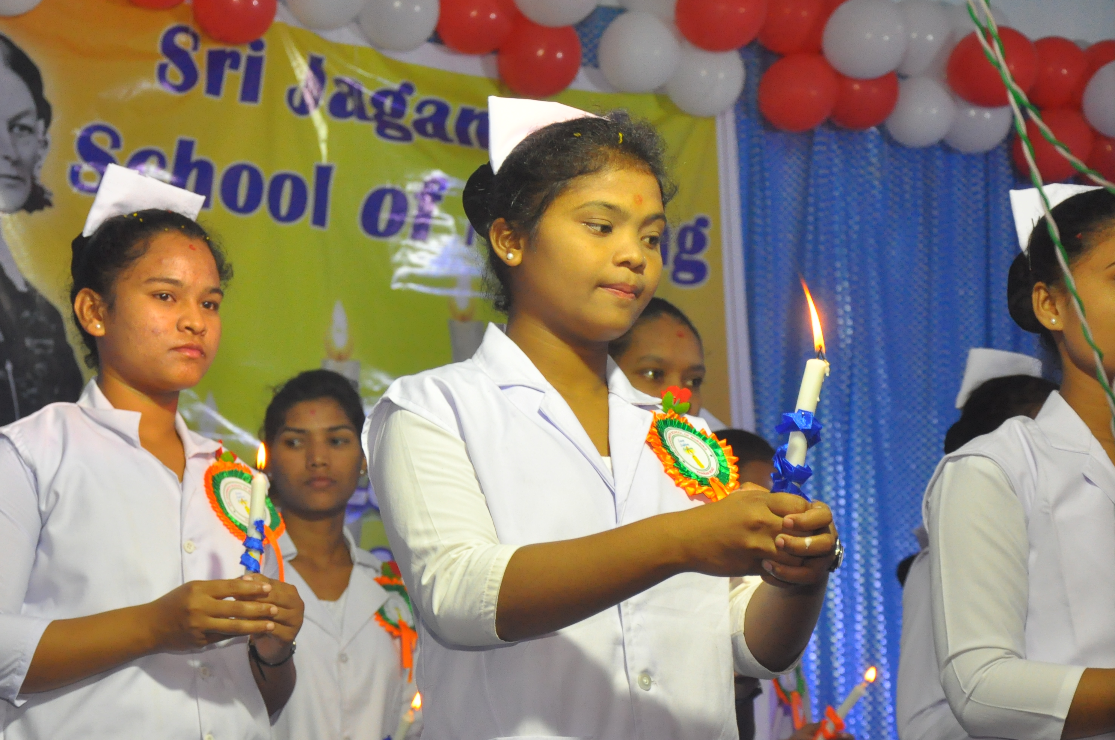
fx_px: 3217
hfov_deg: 19.6
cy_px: 461
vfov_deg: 13.1
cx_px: 337
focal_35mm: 104
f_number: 4.8
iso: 1000
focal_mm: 48
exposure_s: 1/160
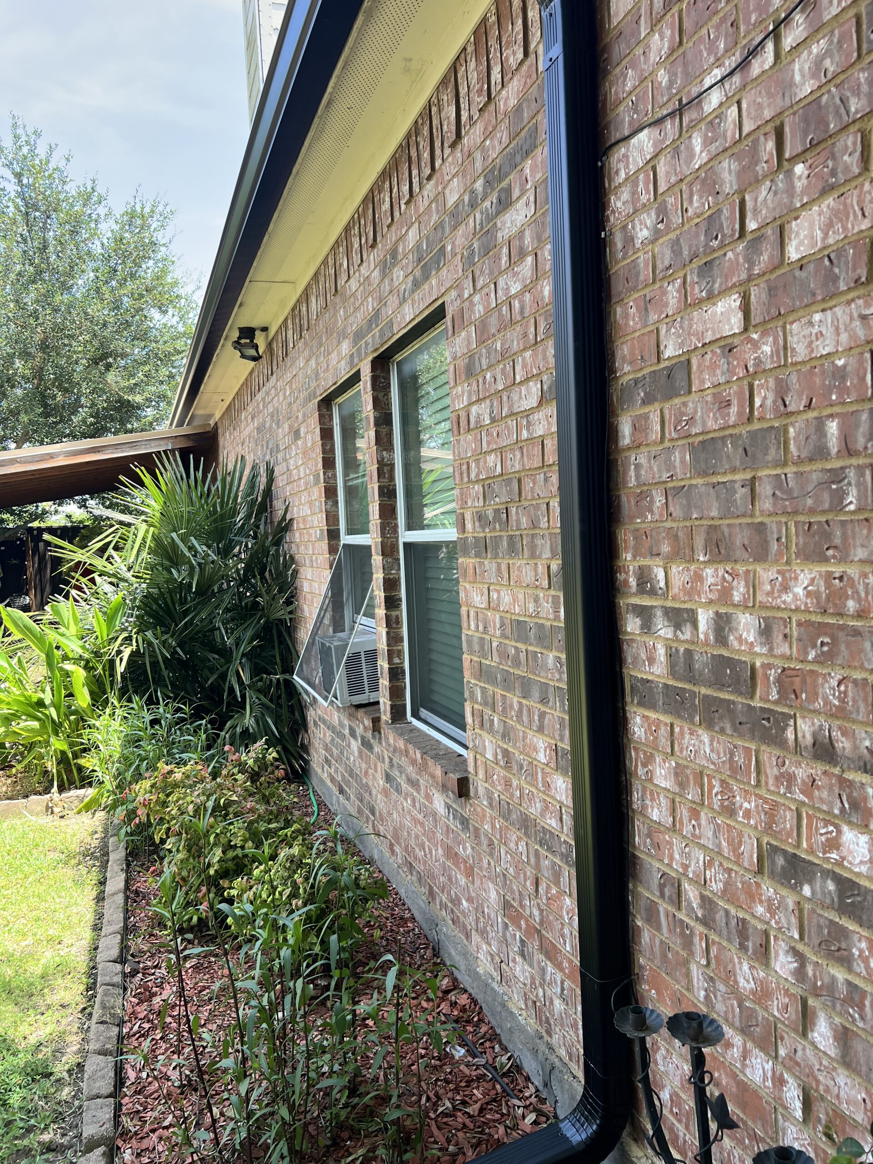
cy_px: 582
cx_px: 436
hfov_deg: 53.1
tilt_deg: -2.1
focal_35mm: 26
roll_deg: +0.9
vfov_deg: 67.3
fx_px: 874
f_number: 1.5
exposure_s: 1/332
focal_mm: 5.7
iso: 50
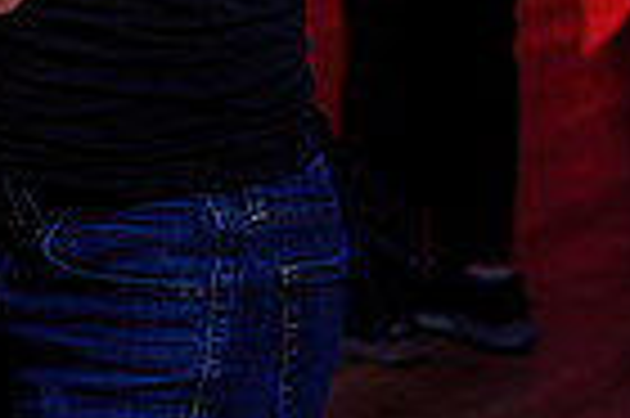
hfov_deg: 11.4
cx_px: 54
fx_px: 3146
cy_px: -362
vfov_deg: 7.4
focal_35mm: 180
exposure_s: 1/50
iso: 800
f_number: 3.2
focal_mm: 42
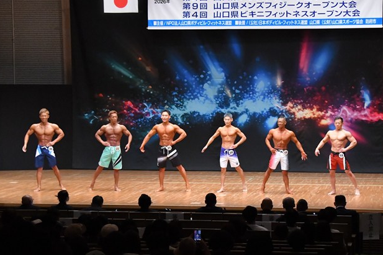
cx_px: 233
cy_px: 139
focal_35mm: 103
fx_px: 1095
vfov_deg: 13.3
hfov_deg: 19.8
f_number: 5.6
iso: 8000
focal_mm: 55
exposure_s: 1/400
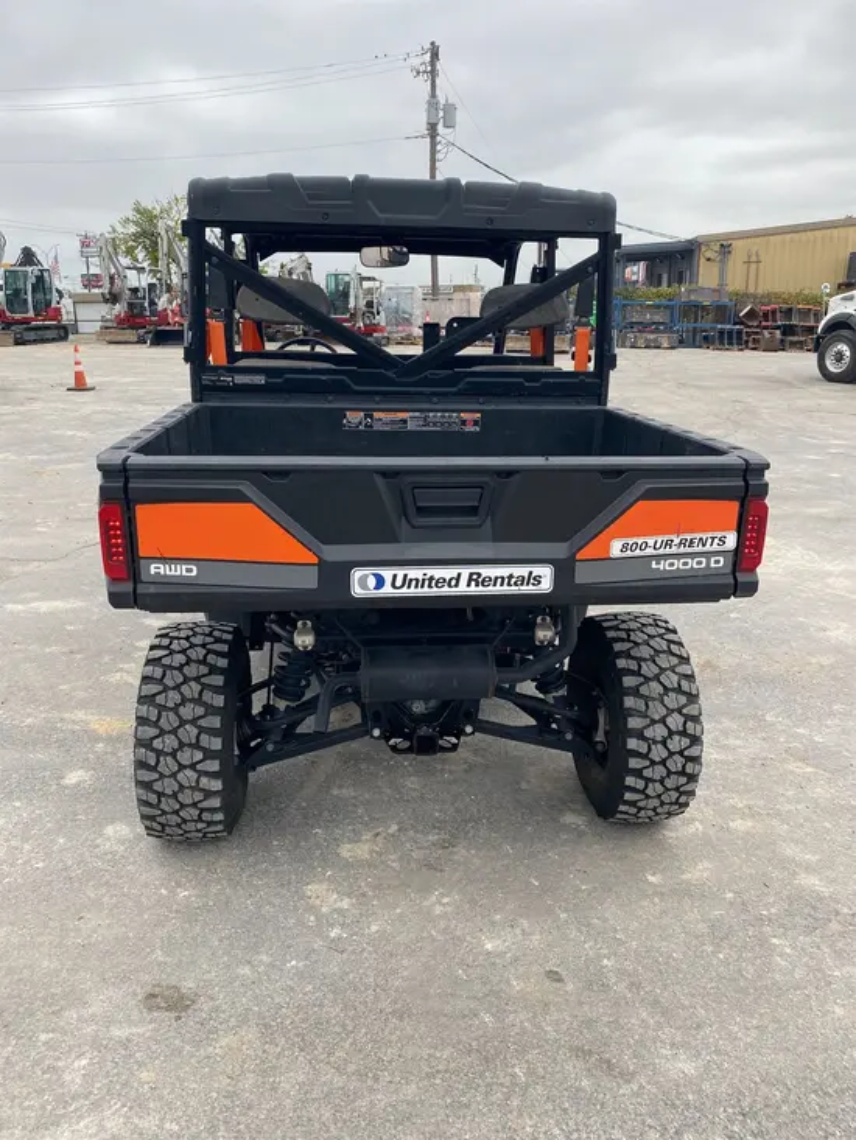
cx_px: 428
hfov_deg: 53.1
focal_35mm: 26
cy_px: 570
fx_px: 857
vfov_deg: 67.3
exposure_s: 1/407
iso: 32
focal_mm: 4.25
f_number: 1.8
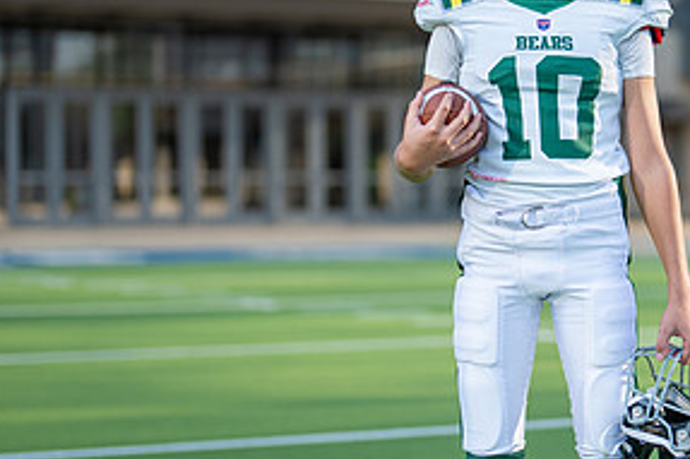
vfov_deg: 10.7
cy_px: 221
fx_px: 2452
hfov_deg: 15.9
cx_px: 601
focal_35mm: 128
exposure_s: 1/3200
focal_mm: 50
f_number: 1.2
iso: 100
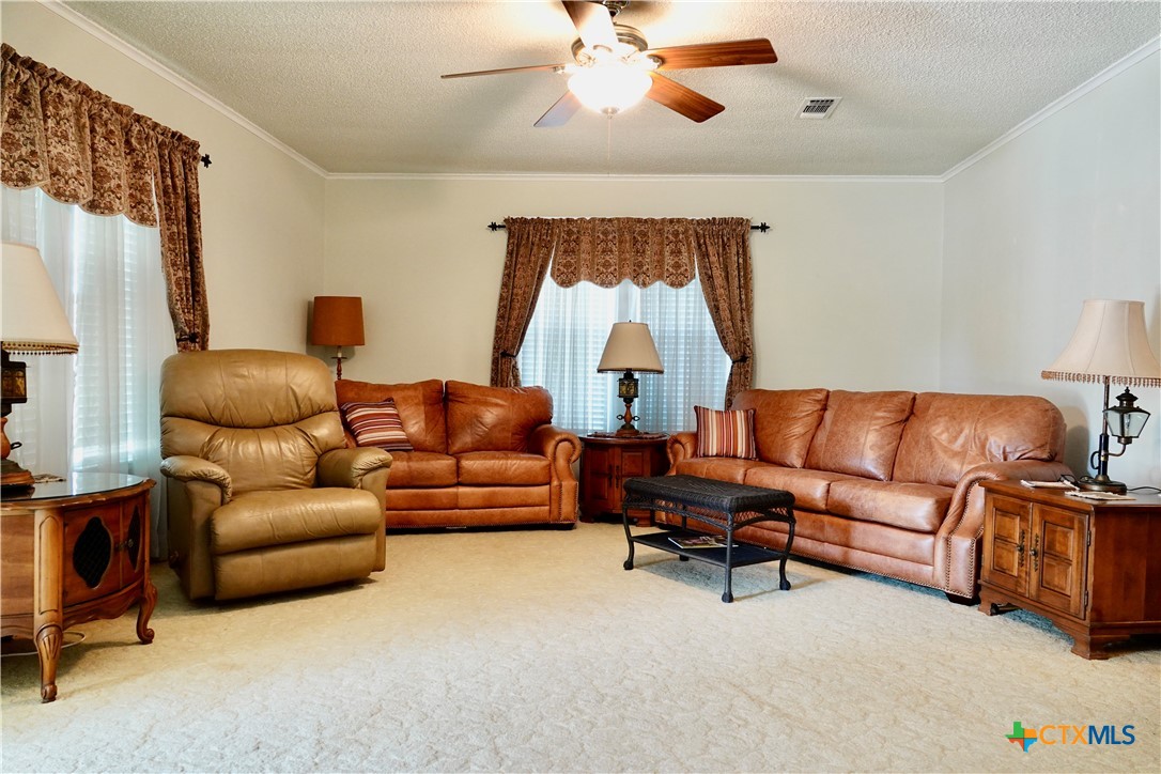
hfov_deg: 73.7
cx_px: 580
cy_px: 387
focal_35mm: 24
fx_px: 774
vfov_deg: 53.1
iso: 500
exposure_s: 1/30
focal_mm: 8.8
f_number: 2.4
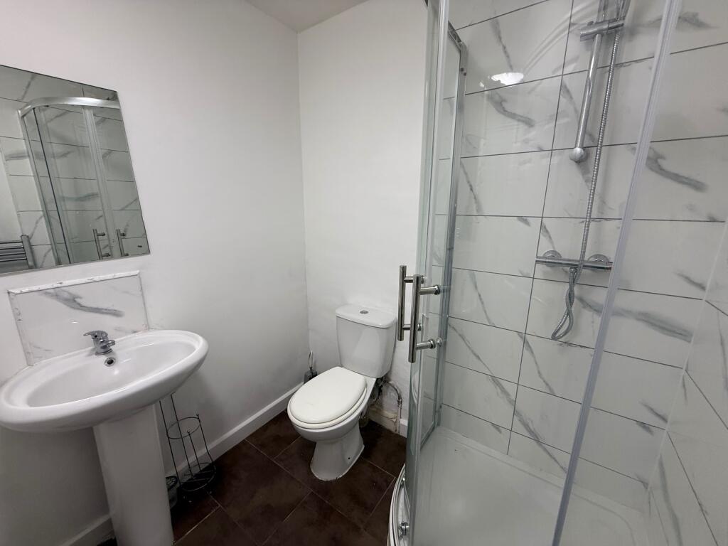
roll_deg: +0.4
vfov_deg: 85.7
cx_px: 364
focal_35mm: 14
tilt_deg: -12.9
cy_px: 273
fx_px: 294
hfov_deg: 102.1
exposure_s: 1/100
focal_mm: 2.22
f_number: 2.2
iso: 200
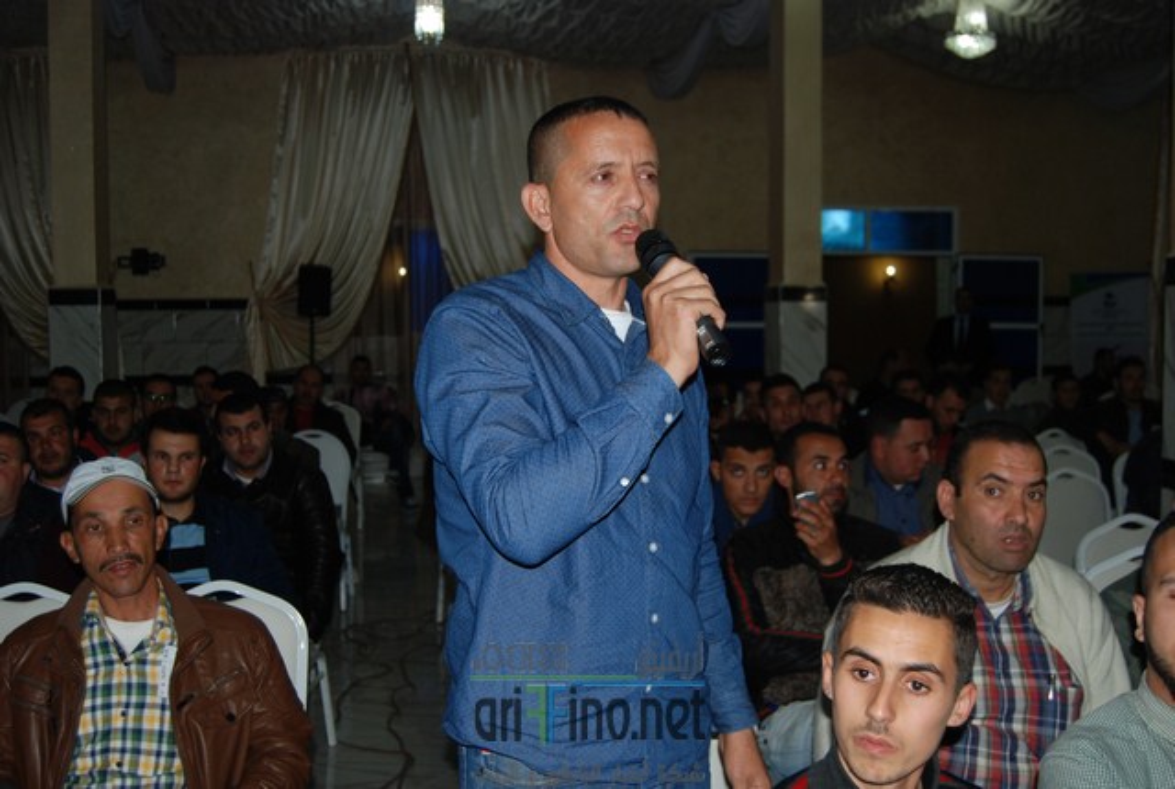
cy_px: 394
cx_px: 588
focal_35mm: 45
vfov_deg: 30.0
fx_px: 1472
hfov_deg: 43.5
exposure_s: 1/60
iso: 200
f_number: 4.2
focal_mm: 30
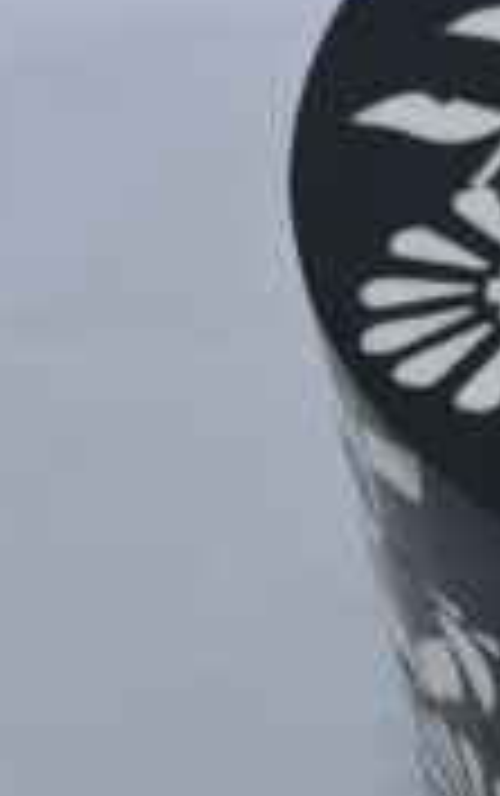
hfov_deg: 7.9
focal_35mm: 155
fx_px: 3371
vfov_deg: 13.5
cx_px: 1149
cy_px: 398
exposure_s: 1/125
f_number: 9
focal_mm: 45
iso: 640
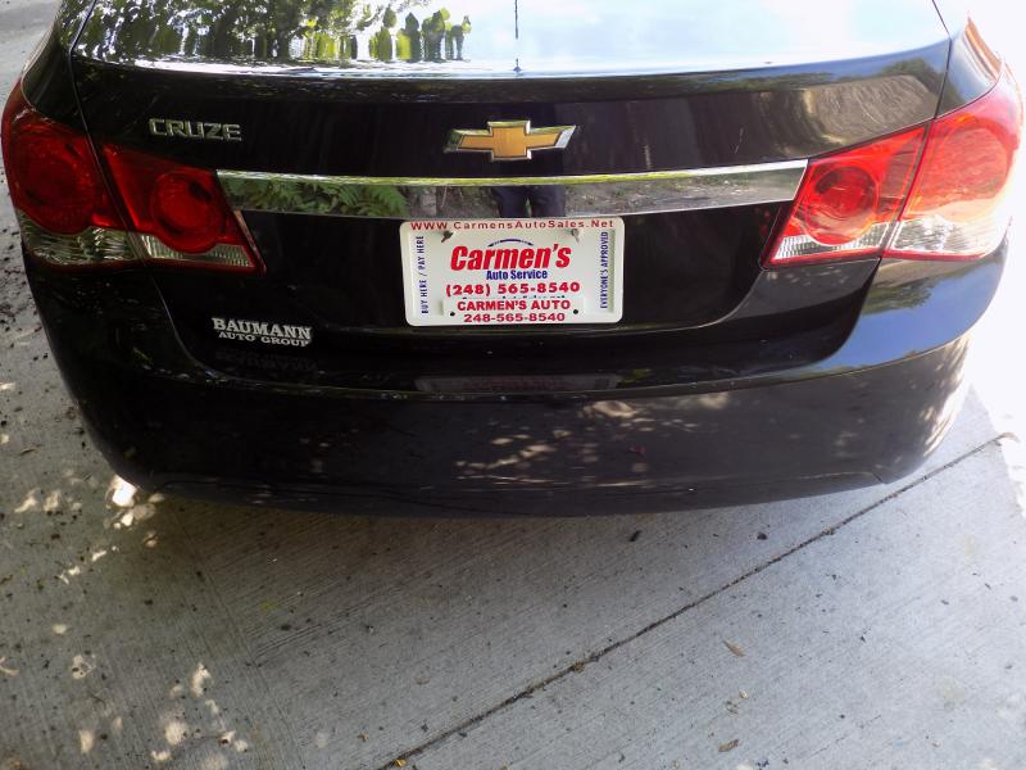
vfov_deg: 41.8
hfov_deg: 54.0
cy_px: 385
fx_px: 1008
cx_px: 513
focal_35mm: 34
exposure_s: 1/50
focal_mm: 6.1
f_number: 3.4
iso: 80
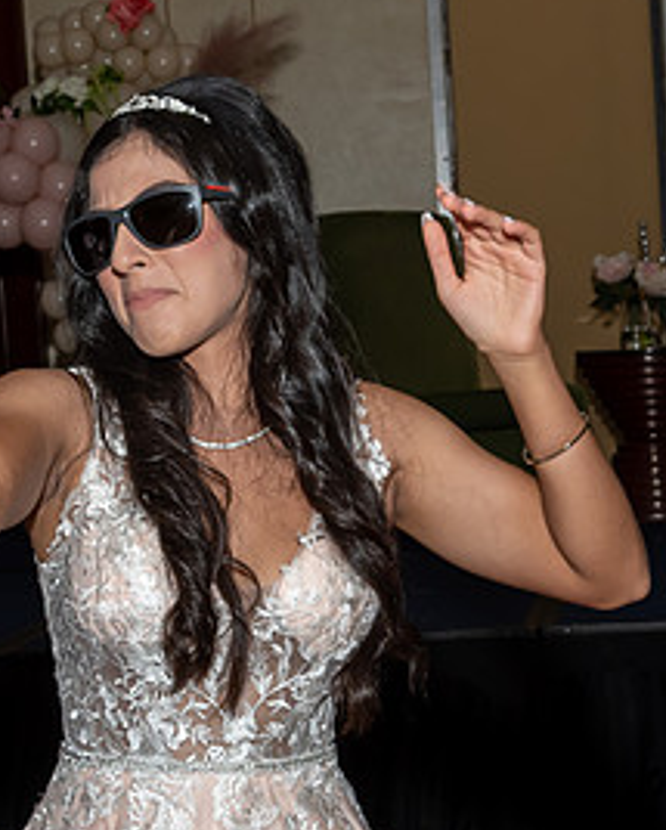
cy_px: 476
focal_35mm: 99
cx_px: 296
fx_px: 2435
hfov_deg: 15.6
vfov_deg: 19.3
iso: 400
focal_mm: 23
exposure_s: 1/250
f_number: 6.3
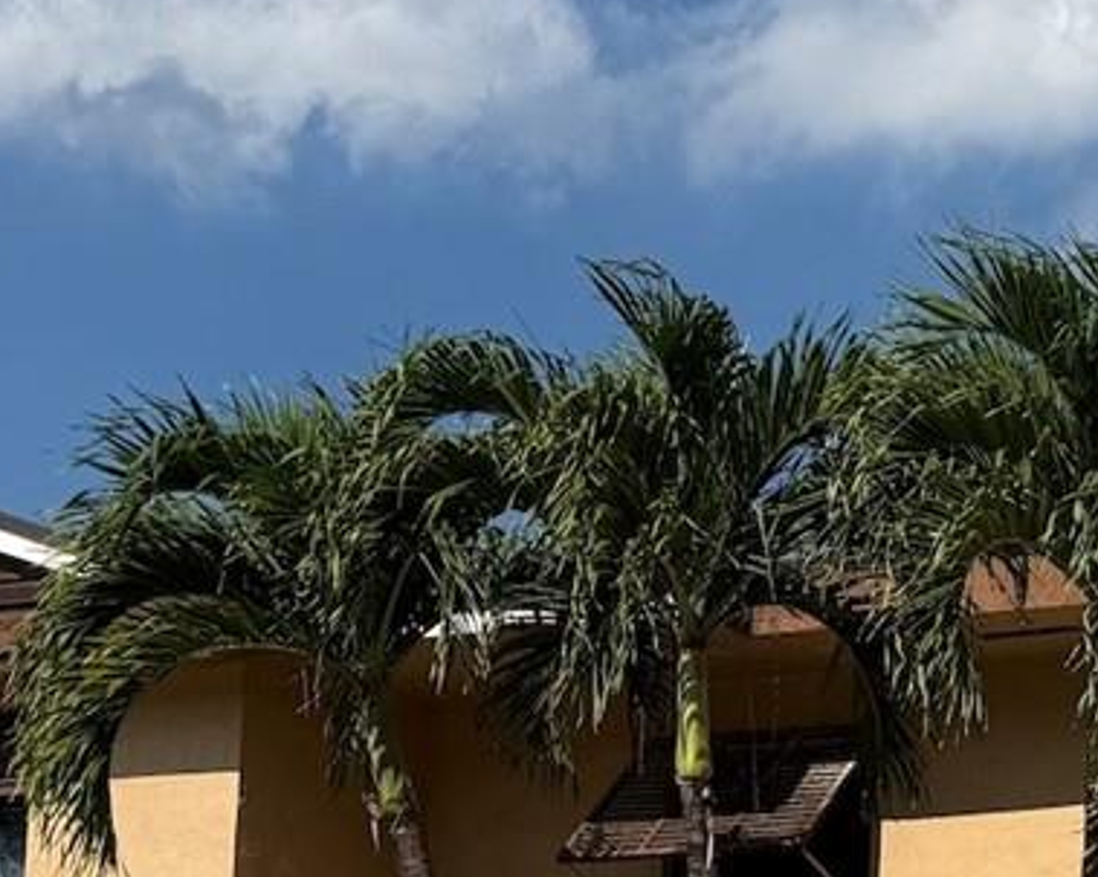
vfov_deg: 14.9
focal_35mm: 99
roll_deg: -1.9
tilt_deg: +5.2
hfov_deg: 18.5
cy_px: 1135
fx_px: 3216
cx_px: 1266
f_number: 1.78
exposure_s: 1/6711
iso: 80
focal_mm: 6.76
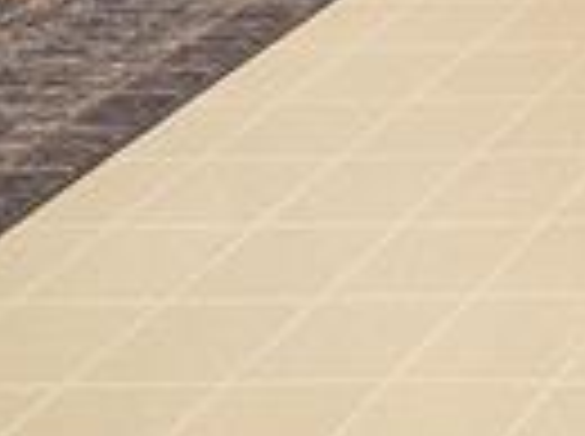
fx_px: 2176
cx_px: 1827
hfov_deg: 10.3
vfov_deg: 9.5
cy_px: -780
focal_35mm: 129
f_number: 6.3
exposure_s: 1/60
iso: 400
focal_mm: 17
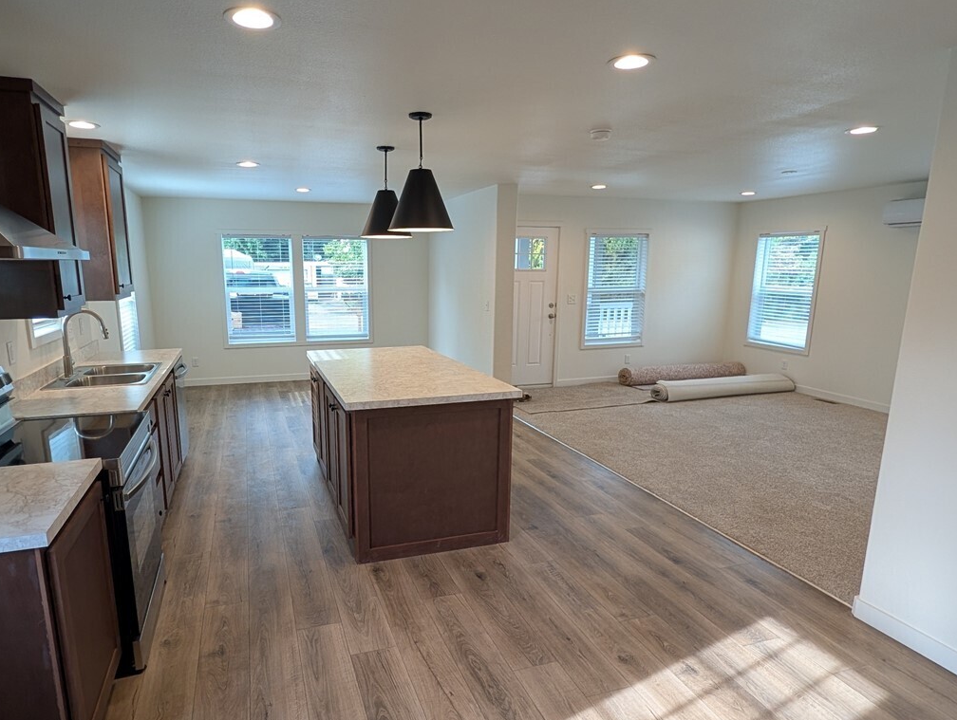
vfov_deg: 68.7
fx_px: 526
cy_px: 386
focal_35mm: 19
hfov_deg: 84.3
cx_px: 432
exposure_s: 1/120
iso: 88
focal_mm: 2.02
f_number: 1.7
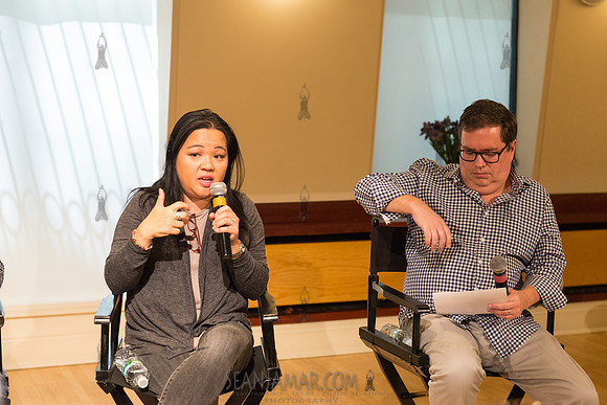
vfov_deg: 21.9
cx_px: 304
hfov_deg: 32.4
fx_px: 1046
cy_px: 202
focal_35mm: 62
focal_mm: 62
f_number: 4
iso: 3200
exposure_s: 1/320
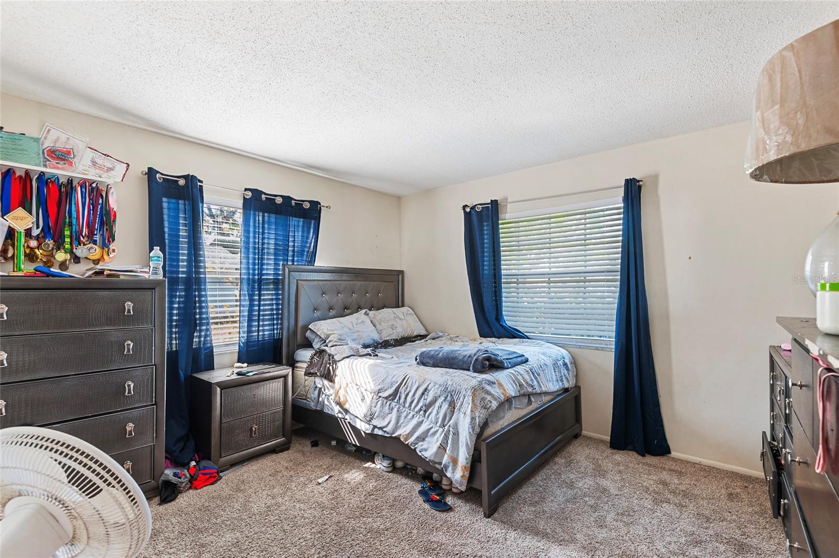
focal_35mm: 16
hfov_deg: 96.8
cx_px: 420
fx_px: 373
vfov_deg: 73.6
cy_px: 279
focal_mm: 16
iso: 100
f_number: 9
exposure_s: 1/1.67
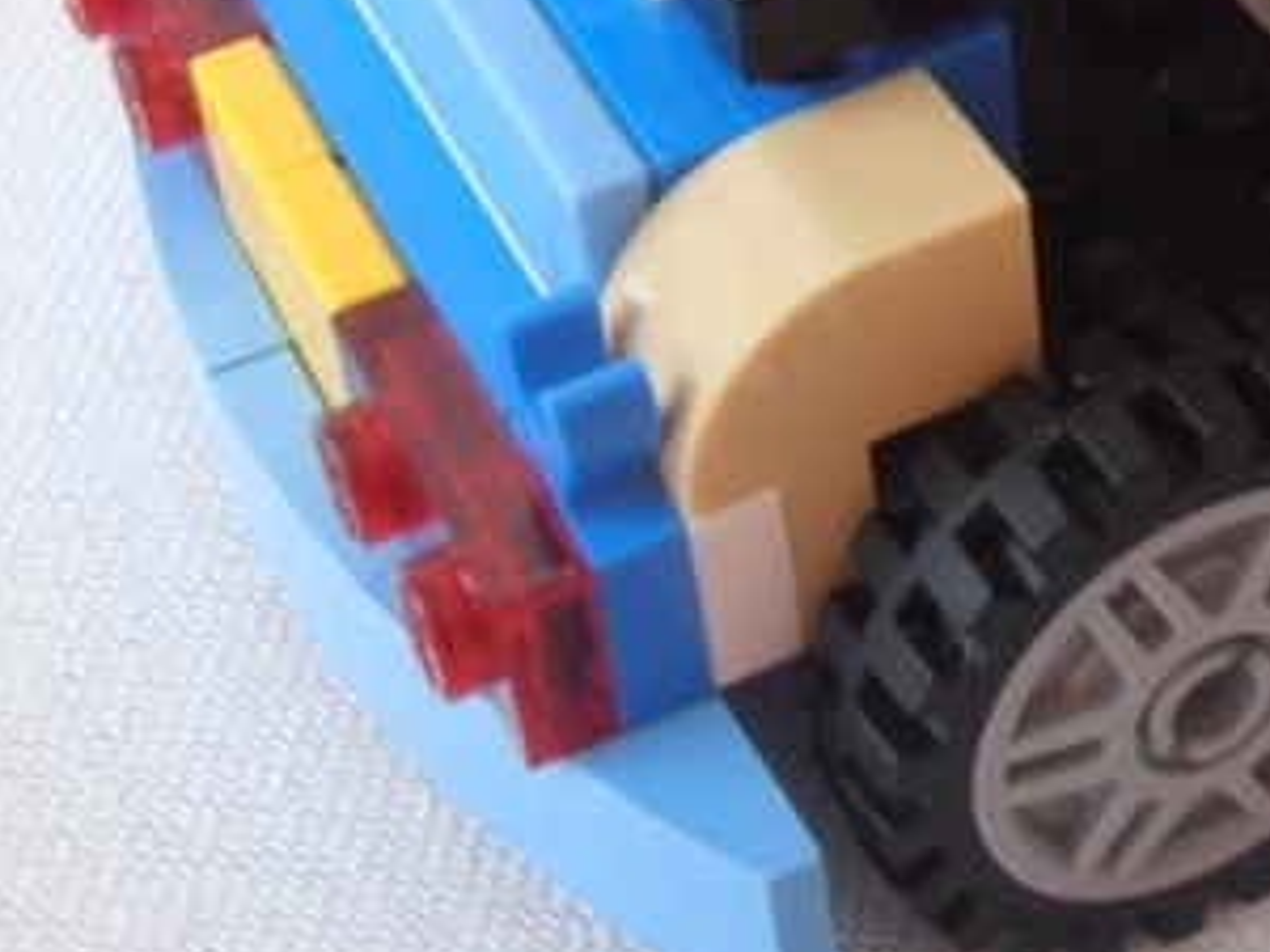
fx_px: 4072
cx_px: 1617
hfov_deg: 16.8
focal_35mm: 111
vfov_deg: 13.0
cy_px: -231
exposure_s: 1/40
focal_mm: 6.61
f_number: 3.9
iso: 125
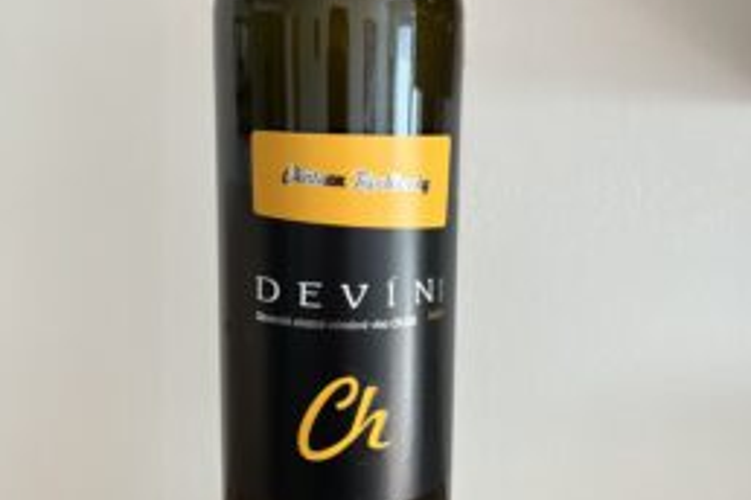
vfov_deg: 31.6
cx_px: 355
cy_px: 163
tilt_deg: -1.6
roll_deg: +0.3
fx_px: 876
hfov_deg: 46.4
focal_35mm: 42
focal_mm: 5.1
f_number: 1.6
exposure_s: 1/121
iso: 125
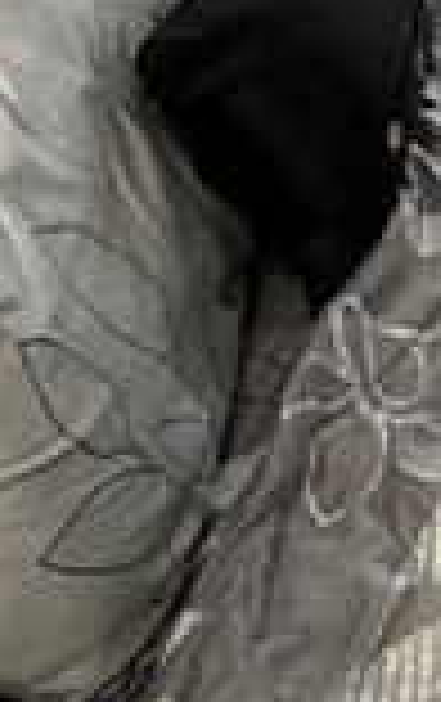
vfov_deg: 22.2
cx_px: 742
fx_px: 1399
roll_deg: -1.8
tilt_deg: -8.7
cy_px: -410
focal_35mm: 73
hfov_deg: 15.8
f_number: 2.2
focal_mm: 2.22
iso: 160
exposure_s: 1/120
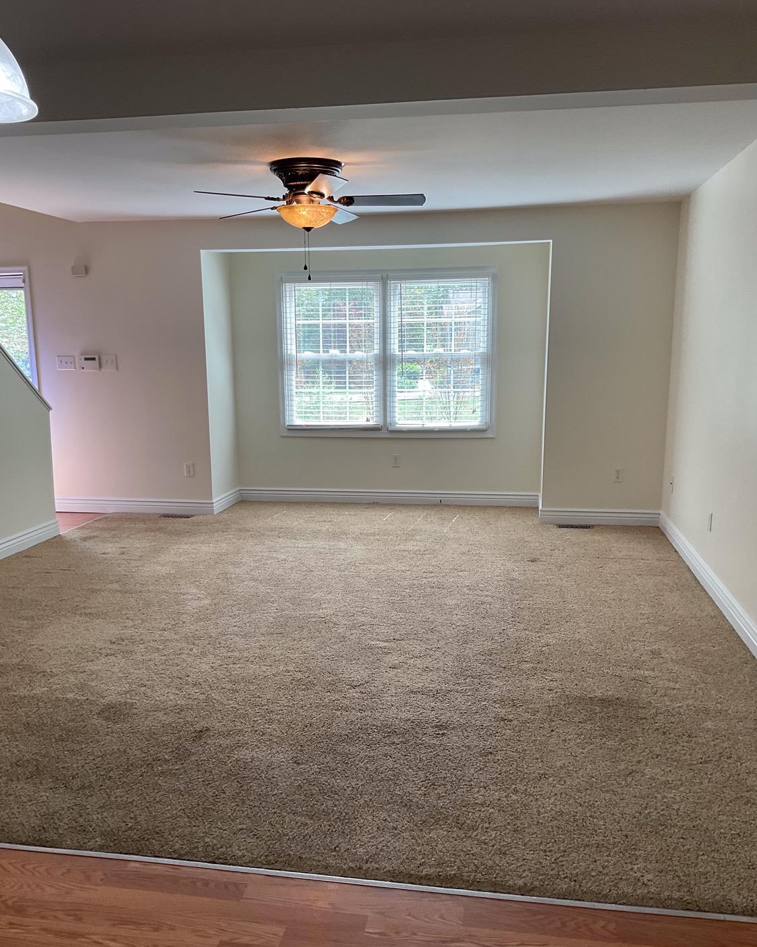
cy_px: 513
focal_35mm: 31
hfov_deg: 47.1
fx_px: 868
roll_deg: -0.9
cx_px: 372
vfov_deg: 57.1
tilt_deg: -12.4
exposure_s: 1/120
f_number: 1.8
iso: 50
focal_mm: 3
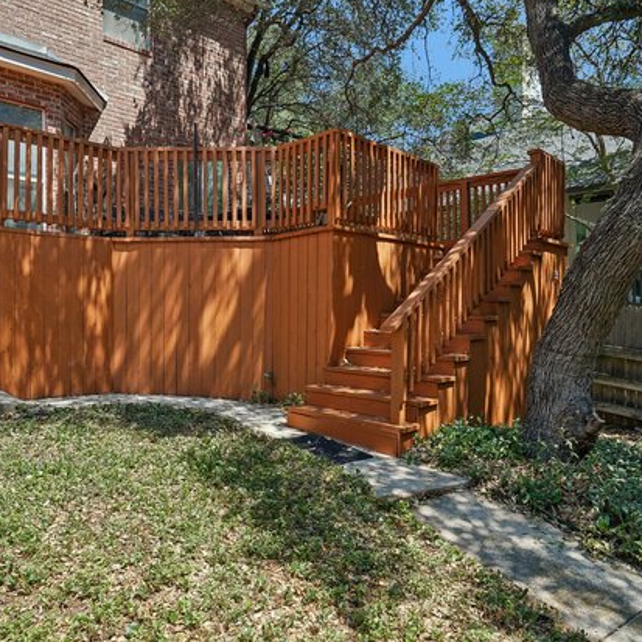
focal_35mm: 25
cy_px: 312
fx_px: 525
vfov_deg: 62.9
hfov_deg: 62.9
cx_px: 302
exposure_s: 1/80
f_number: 8
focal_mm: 19
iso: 200
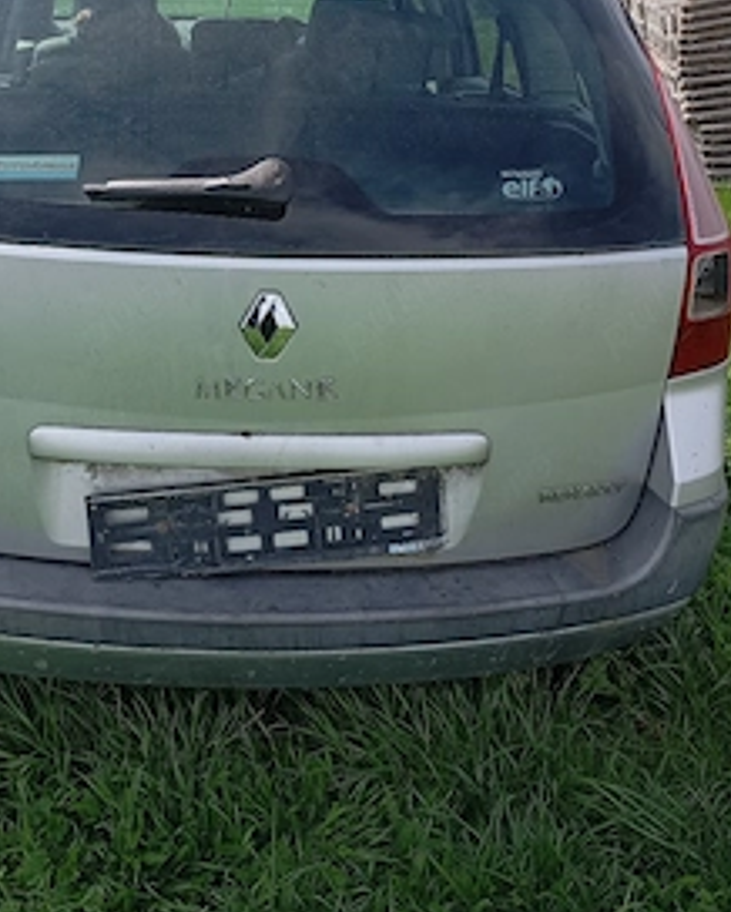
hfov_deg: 37.0
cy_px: 308
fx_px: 1081
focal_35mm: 40
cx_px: 251
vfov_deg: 45.1
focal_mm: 4.27
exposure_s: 1/500
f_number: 1.8
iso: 105
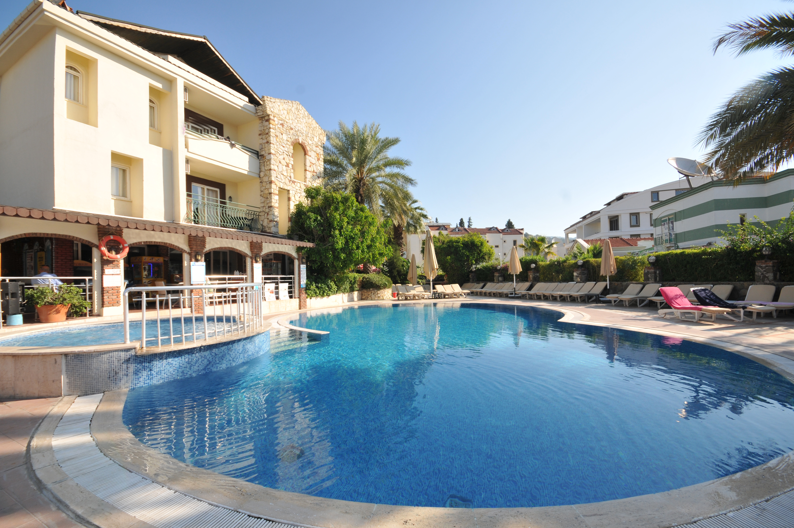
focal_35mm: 15
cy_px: 264
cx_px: 397
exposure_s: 1/250
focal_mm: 10
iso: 200
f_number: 8
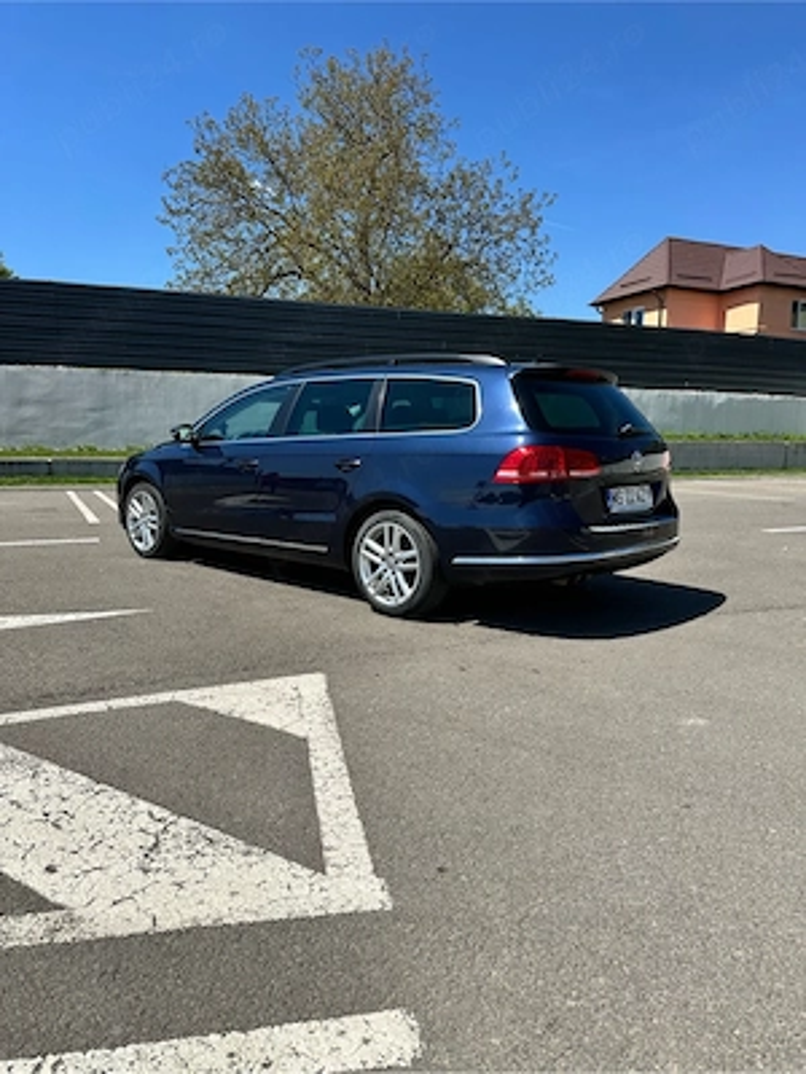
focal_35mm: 24
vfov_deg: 71.6
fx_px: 745
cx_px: 403
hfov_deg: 56.8
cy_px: 537
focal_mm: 6.86
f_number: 1.78
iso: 80
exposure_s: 1/4348
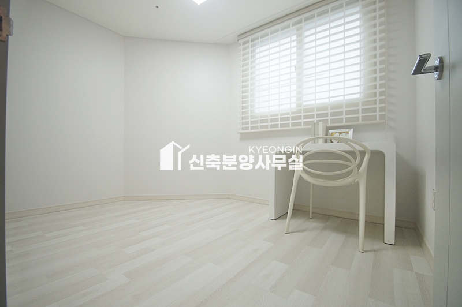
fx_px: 212
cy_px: 154
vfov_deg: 72.0
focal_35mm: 16
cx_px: 231
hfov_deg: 95.0
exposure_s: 1/200
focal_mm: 11
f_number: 3.5
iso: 800
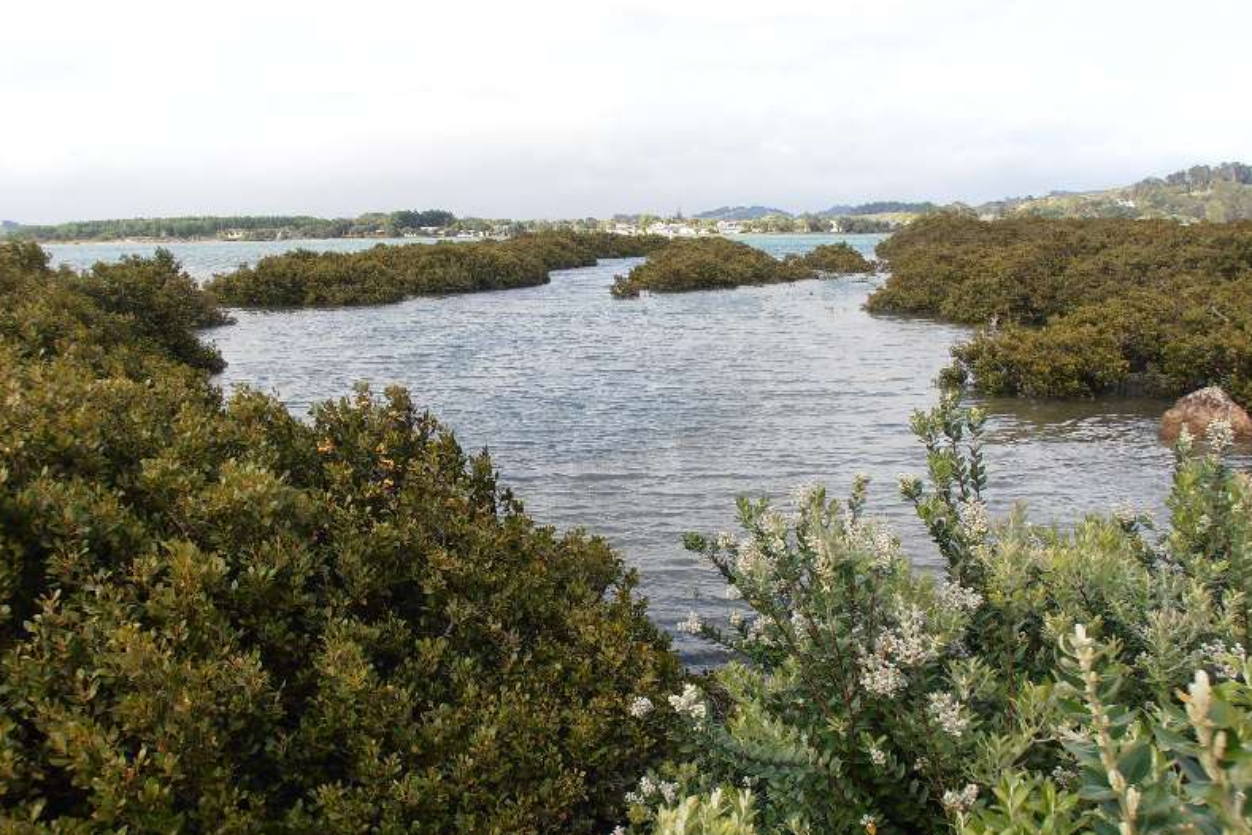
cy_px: 467
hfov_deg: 49.6
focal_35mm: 39
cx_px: 622
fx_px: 1356
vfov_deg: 34.2
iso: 80
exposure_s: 1/60
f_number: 9.9
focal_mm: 6.61
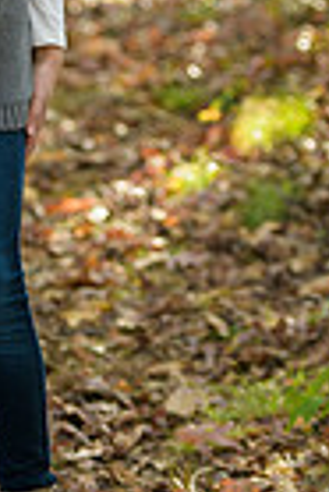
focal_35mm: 298
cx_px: -81
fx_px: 4075
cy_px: -46
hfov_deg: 4.6
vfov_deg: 6.9
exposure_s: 1/200
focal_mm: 92
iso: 200
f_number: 3.2
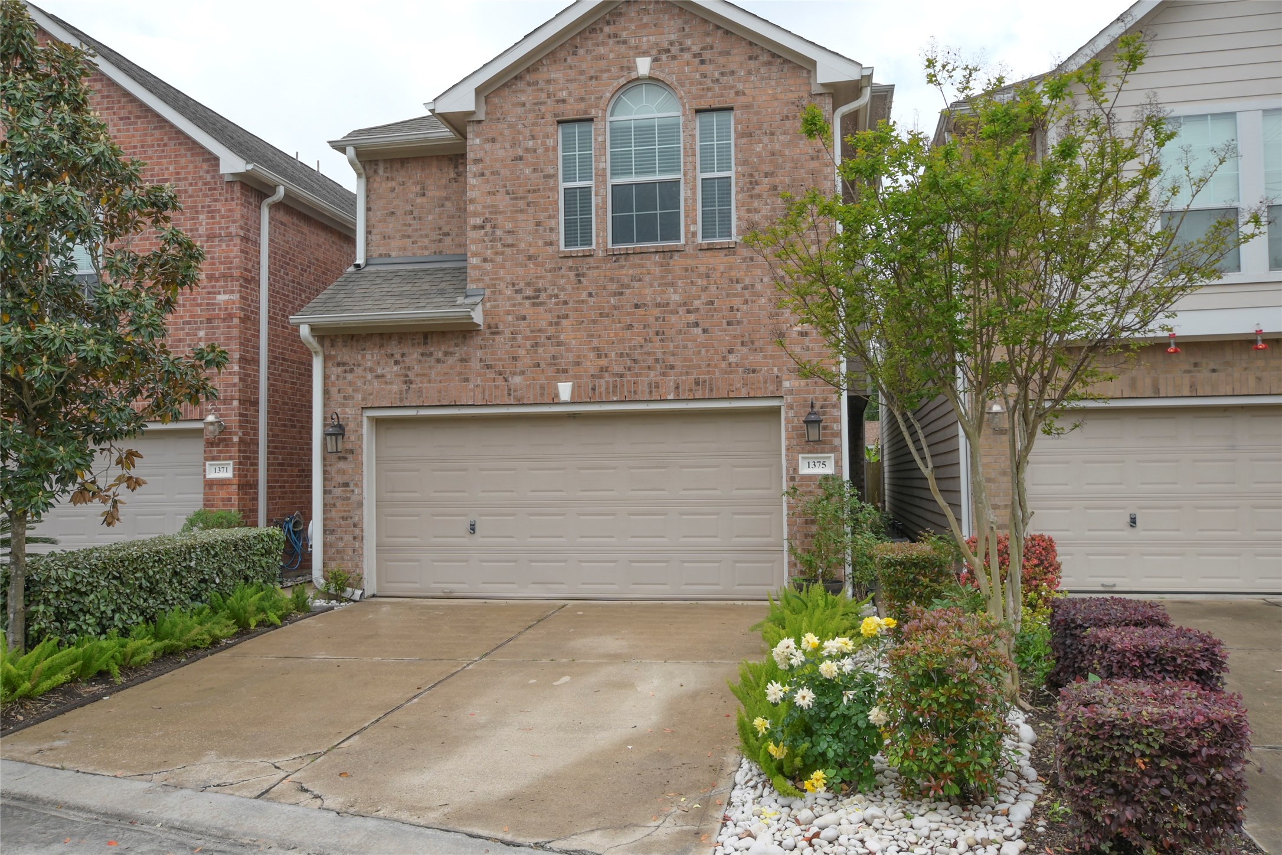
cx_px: 641
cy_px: 428
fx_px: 1068
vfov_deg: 43.6
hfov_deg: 61.9
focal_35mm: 30
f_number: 7.1
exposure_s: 1/200
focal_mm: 20
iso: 100
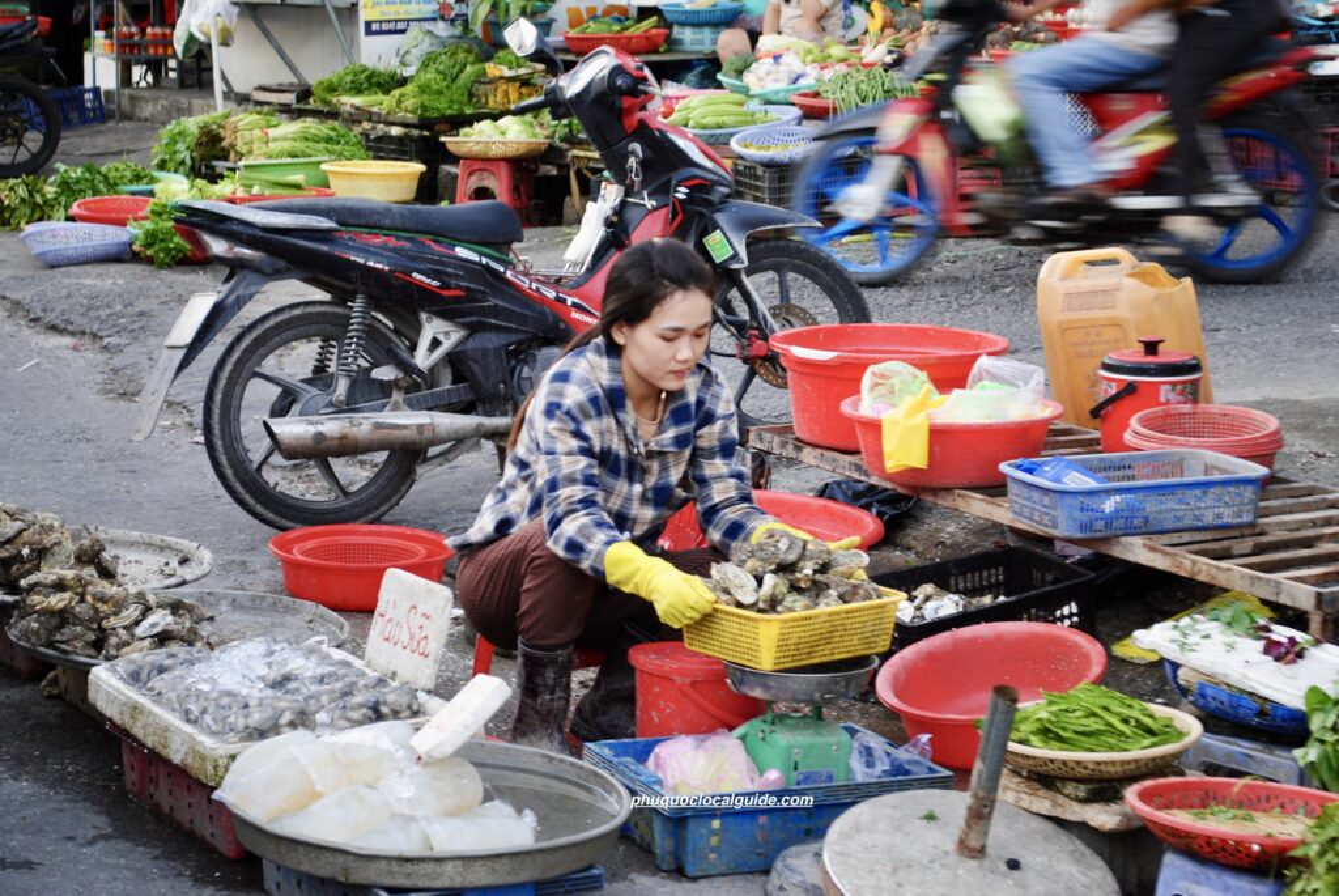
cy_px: 448
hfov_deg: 24.6
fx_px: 3072
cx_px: 670
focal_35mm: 82
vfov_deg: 16.6
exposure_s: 1/30
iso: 400
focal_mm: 55
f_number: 5.6
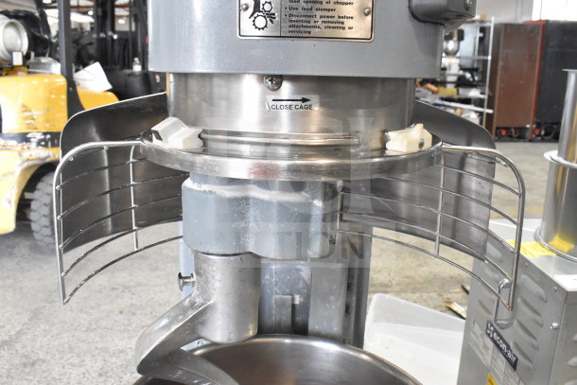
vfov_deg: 43.6
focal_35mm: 30
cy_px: 192
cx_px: 288
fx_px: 481
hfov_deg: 61.9
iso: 6400
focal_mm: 20
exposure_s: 1/320
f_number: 9
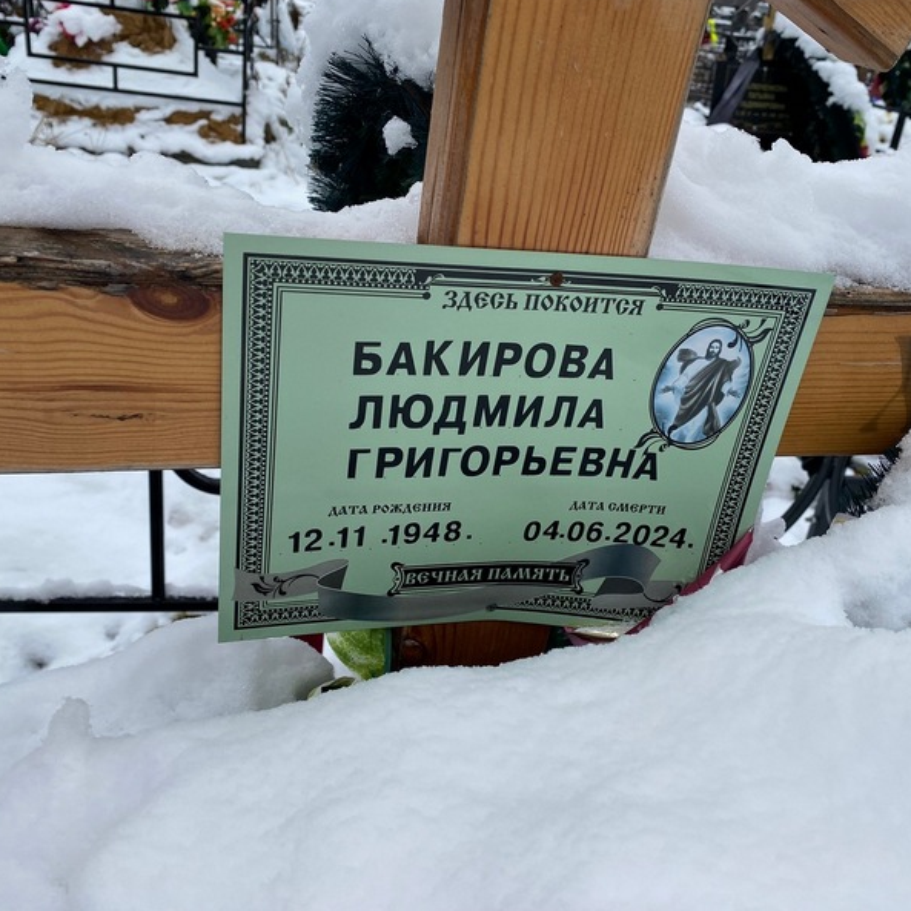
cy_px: 453
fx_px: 923
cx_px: 484
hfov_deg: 52.5
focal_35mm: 31
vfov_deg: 52.5
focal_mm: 4.25
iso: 32
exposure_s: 1/316
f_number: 1.8
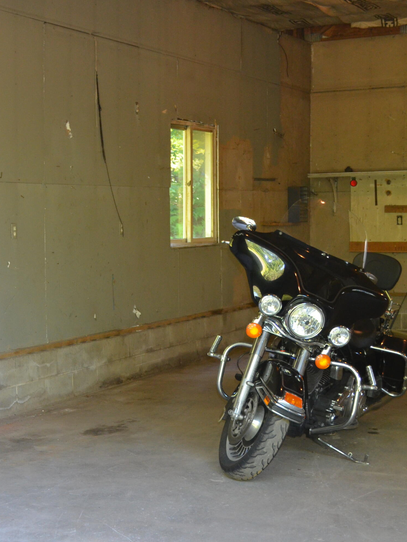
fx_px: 1098
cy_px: 270
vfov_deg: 27.8
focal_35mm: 70
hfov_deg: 20.4
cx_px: 5
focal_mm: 32
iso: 1400
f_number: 4.8
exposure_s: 1/60
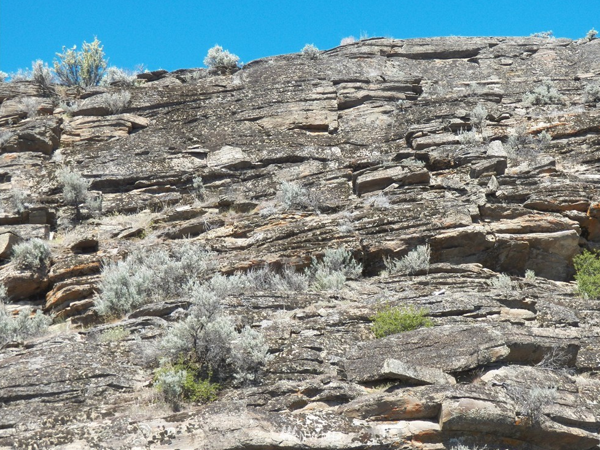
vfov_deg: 22.6
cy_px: 220
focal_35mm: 65
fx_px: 1127
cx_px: 313
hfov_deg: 29.8
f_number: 4
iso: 125
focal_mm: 11.2
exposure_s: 1/640
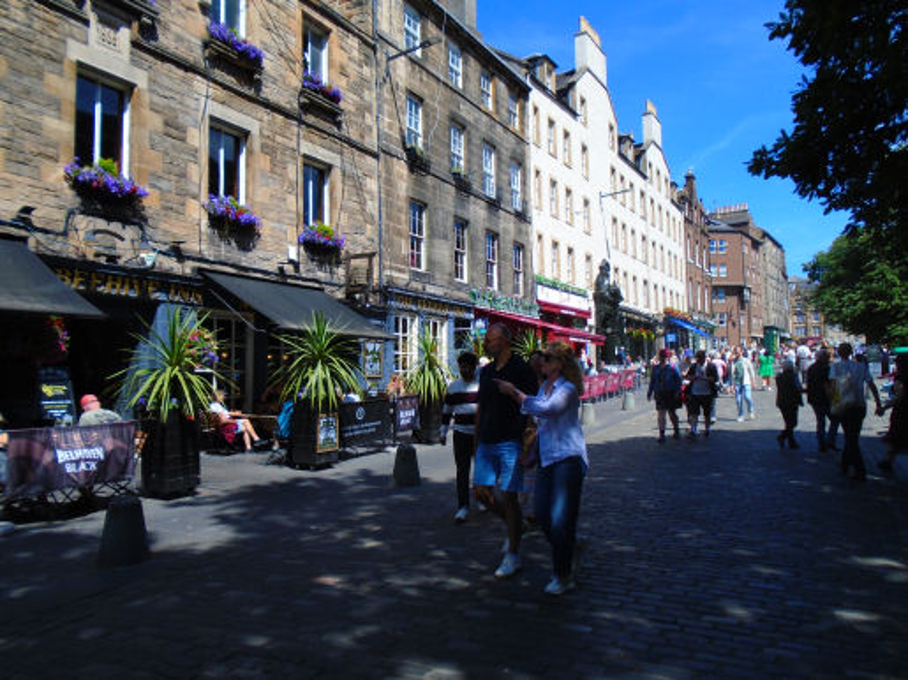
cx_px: 454
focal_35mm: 26
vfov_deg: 53.0
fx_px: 682
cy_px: 340
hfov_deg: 67.3
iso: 100
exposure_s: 1/800
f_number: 3.2
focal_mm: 4.6
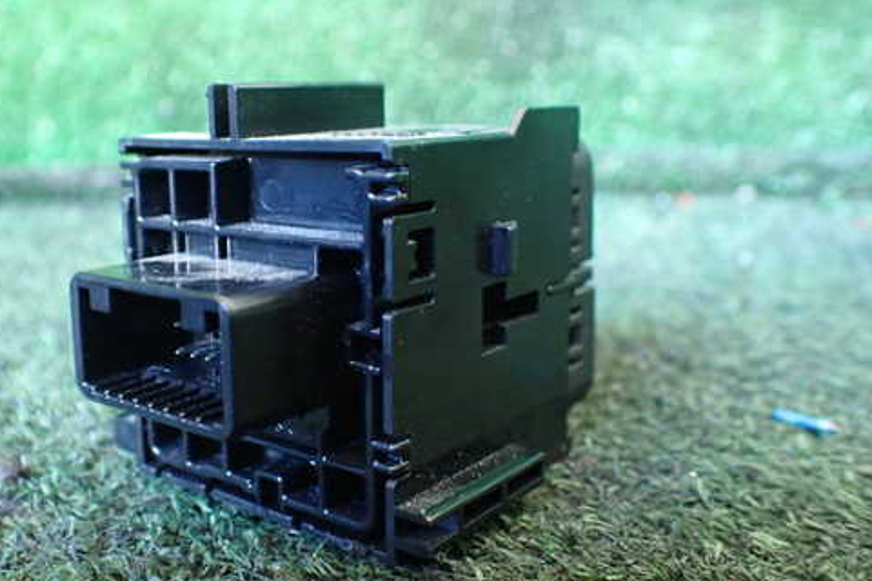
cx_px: 343
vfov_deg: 34.2
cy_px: 276
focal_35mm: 39
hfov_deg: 49.2
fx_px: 945
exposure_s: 1/30
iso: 1000
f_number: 2.3
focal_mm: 5.4
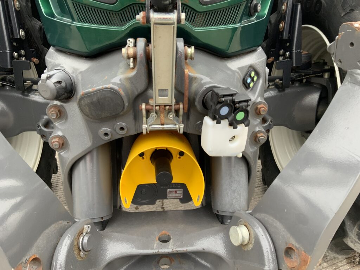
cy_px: 135
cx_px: 180
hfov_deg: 61.7
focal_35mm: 29
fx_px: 302
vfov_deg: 48.2
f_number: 1.8
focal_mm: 3
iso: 50
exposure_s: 1/122
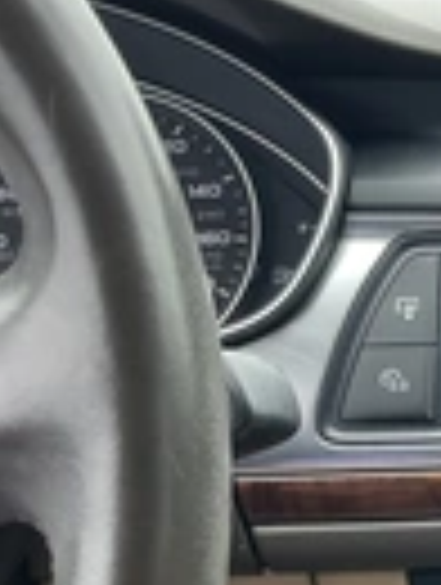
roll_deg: +1.9
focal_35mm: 86
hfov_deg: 14.3
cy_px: 338
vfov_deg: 22.7
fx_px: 1456
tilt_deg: -10.5
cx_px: 896
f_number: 1.8
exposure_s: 1/122
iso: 50
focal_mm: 3
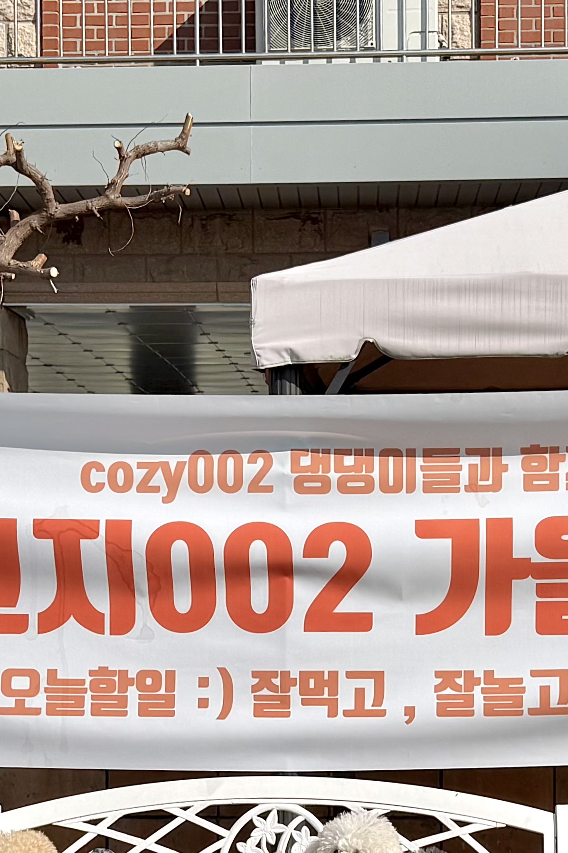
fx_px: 1609
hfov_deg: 20.0
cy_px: 793
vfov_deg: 28.3
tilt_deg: -7.6
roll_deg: +2.1
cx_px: 333
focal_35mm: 68
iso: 80
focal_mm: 6.76
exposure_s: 1/9091
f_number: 1.78
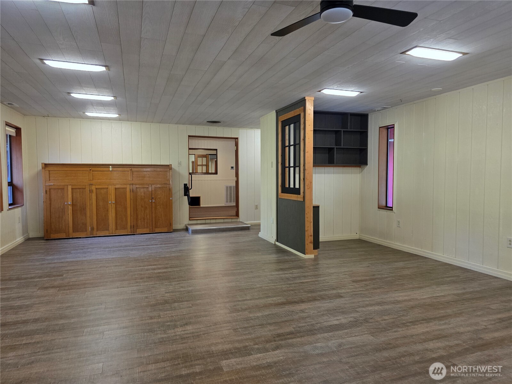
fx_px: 340
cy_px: 192
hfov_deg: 73.9
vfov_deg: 58.9
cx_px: 256
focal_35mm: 23
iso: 320
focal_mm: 6.3
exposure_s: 1/120
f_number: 1.7
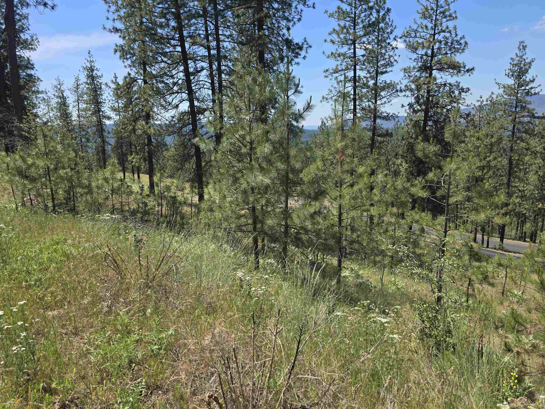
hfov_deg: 73.9
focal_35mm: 23
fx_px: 362
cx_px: 272
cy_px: 204
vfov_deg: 58.9
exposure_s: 1/599
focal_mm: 6.3
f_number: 1.7
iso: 12
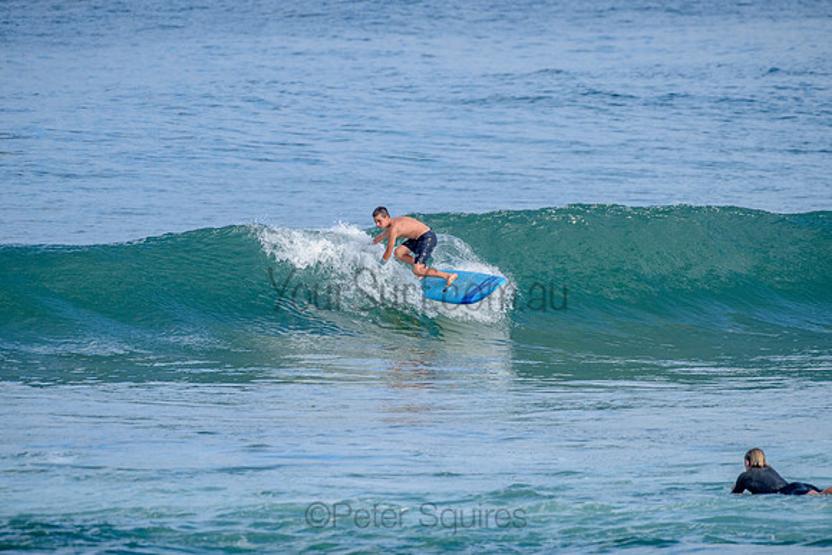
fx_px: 14148
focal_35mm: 612
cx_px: 416
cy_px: 278
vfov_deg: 2.2
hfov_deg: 3.4
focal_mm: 500
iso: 360
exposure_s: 1/2000
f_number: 5.6
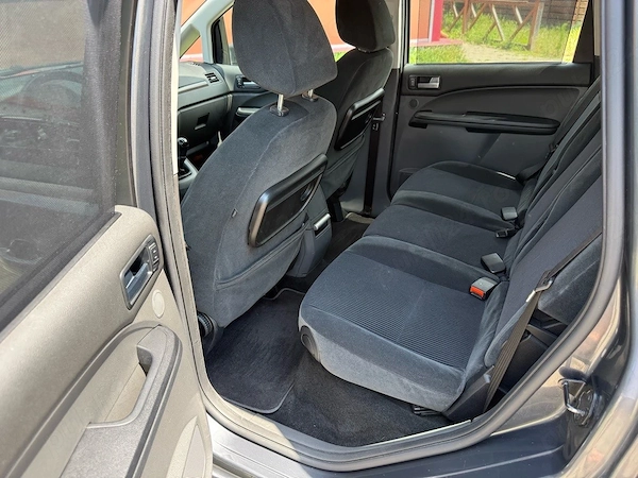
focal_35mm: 24
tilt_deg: -28.9
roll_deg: +1.9
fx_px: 442
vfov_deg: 56.8
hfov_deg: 71.6
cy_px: 239
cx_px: 319
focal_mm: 6.76
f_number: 1.78
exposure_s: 1/279
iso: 100
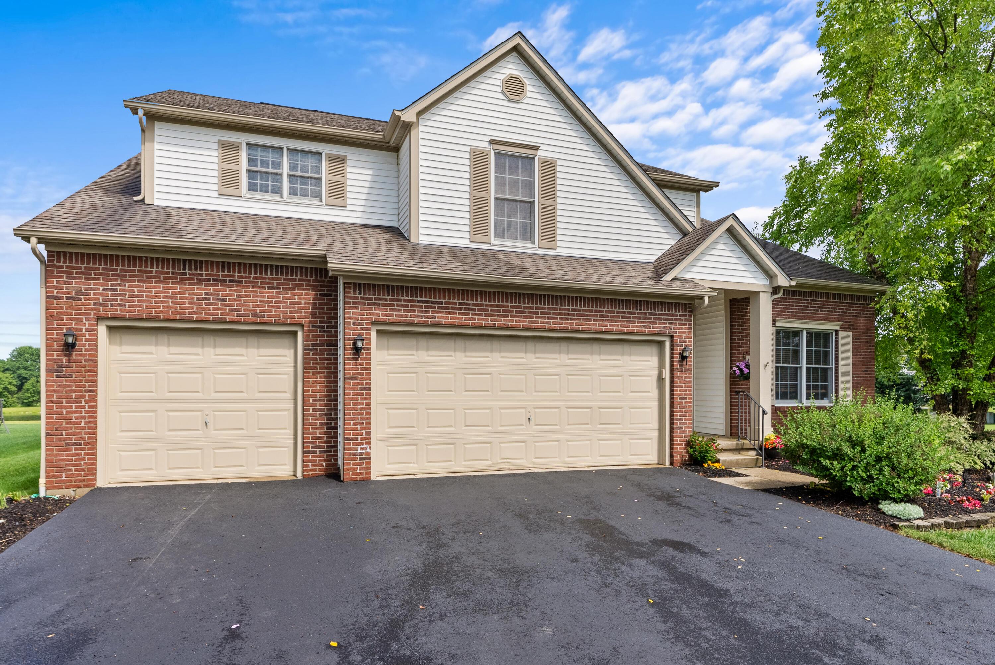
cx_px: 498
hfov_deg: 81.2
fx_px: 581
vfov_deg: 59.5
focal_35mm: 21
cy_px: 332
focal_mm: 21
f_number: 8
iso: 320
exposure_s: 1/800
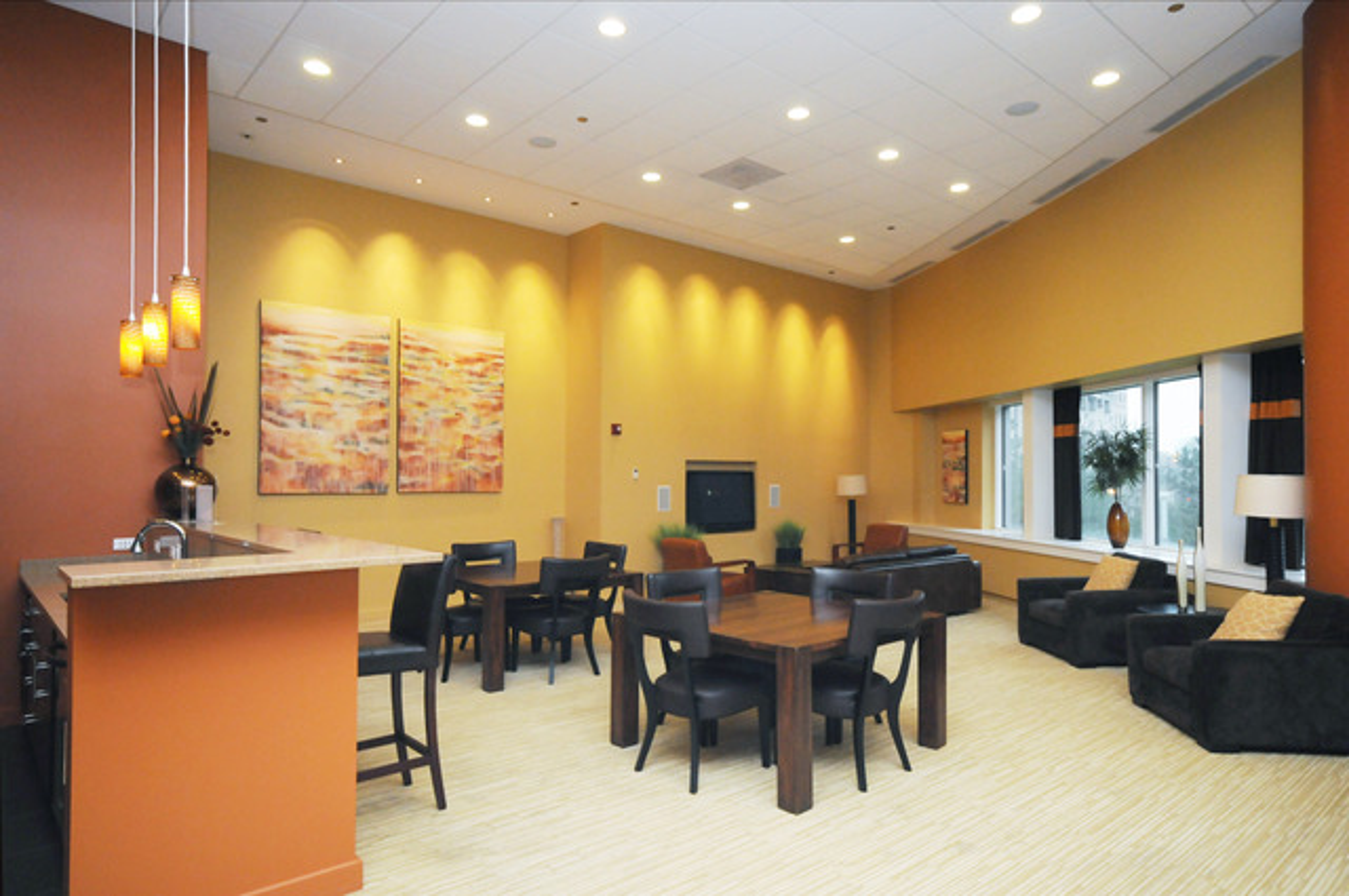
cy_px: 448
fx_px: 786
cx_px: 674
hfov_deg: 81.3
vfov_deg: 59.4
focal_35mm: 21
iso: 1100
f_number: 6.7
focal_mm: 14
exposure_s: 1/60
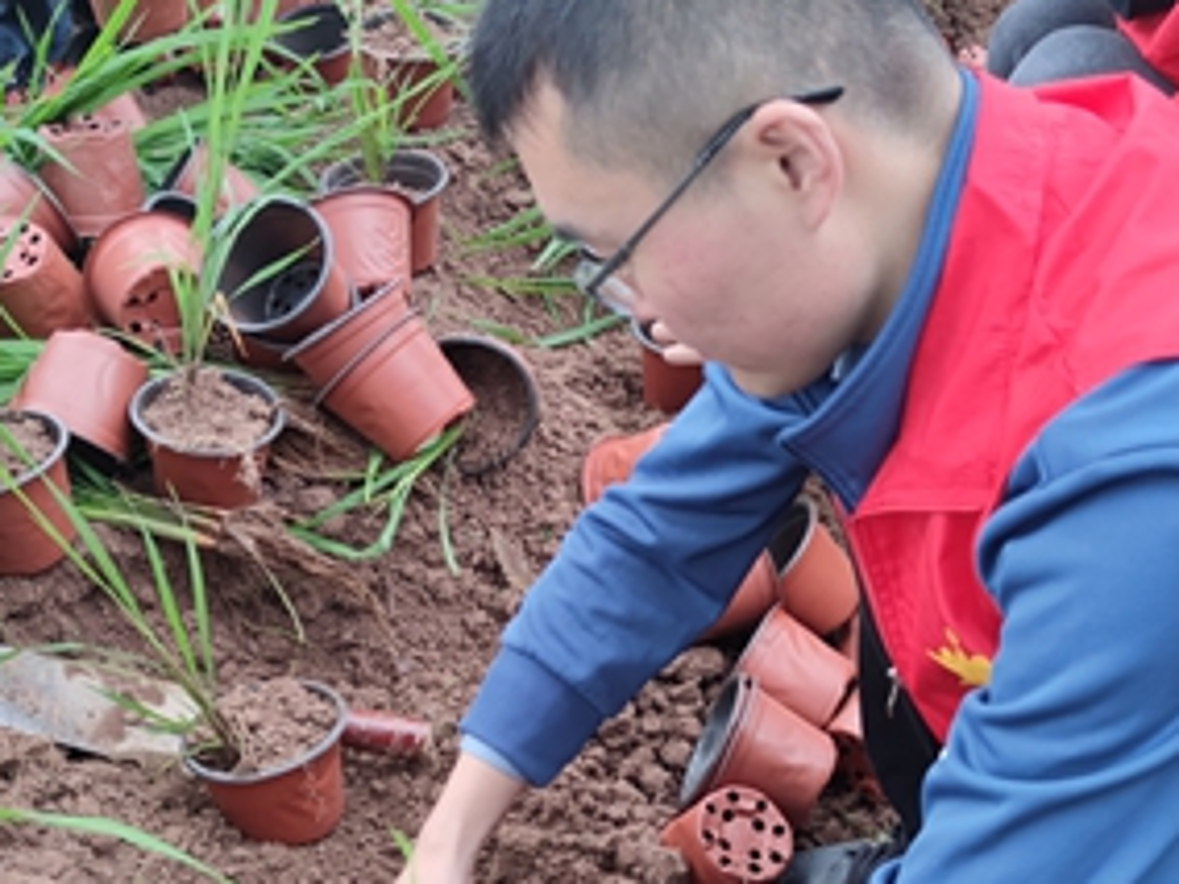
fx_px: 1839
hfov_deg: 35.5
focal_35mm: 54
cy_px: 635
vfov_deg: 26.8
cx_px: 635
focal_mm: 6.72
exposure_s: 1/100
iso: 89
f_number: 1.69
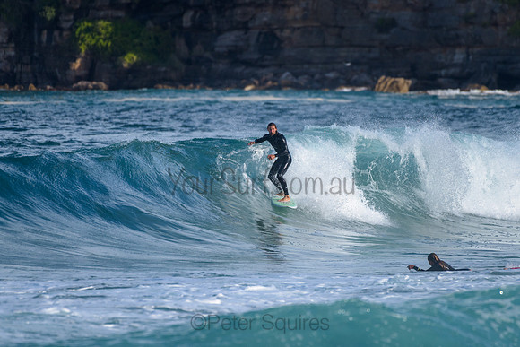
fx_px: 8846
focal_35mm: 612
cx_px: 260
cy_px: 174
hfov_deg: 3.4
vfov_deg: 2.2
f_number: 5.6
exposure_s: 1/2000
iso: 220
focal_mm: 500
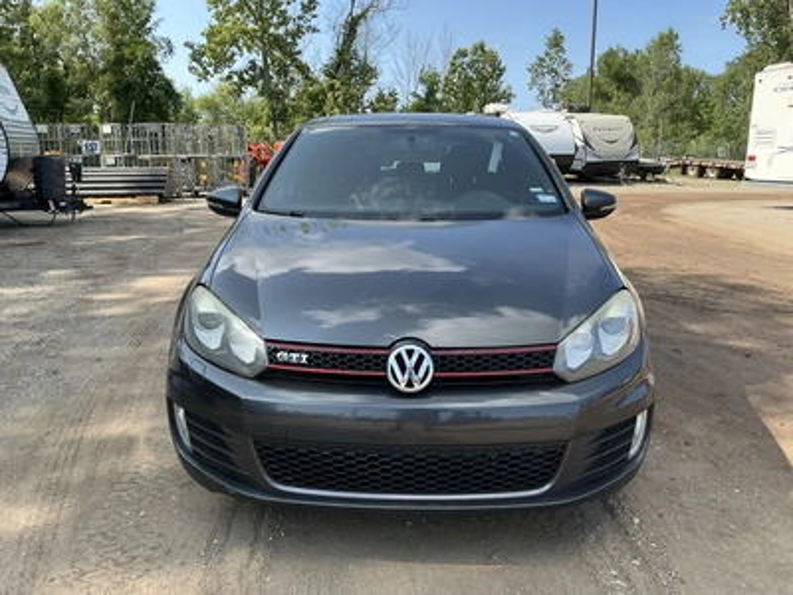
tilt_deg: -10.1
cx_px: 396
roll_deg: +2.0
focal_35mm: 28
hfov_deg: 63.4
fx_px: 641
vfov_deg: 49.7
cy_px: 298
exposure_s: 1/562
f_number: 1.8
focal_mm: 3
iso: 25
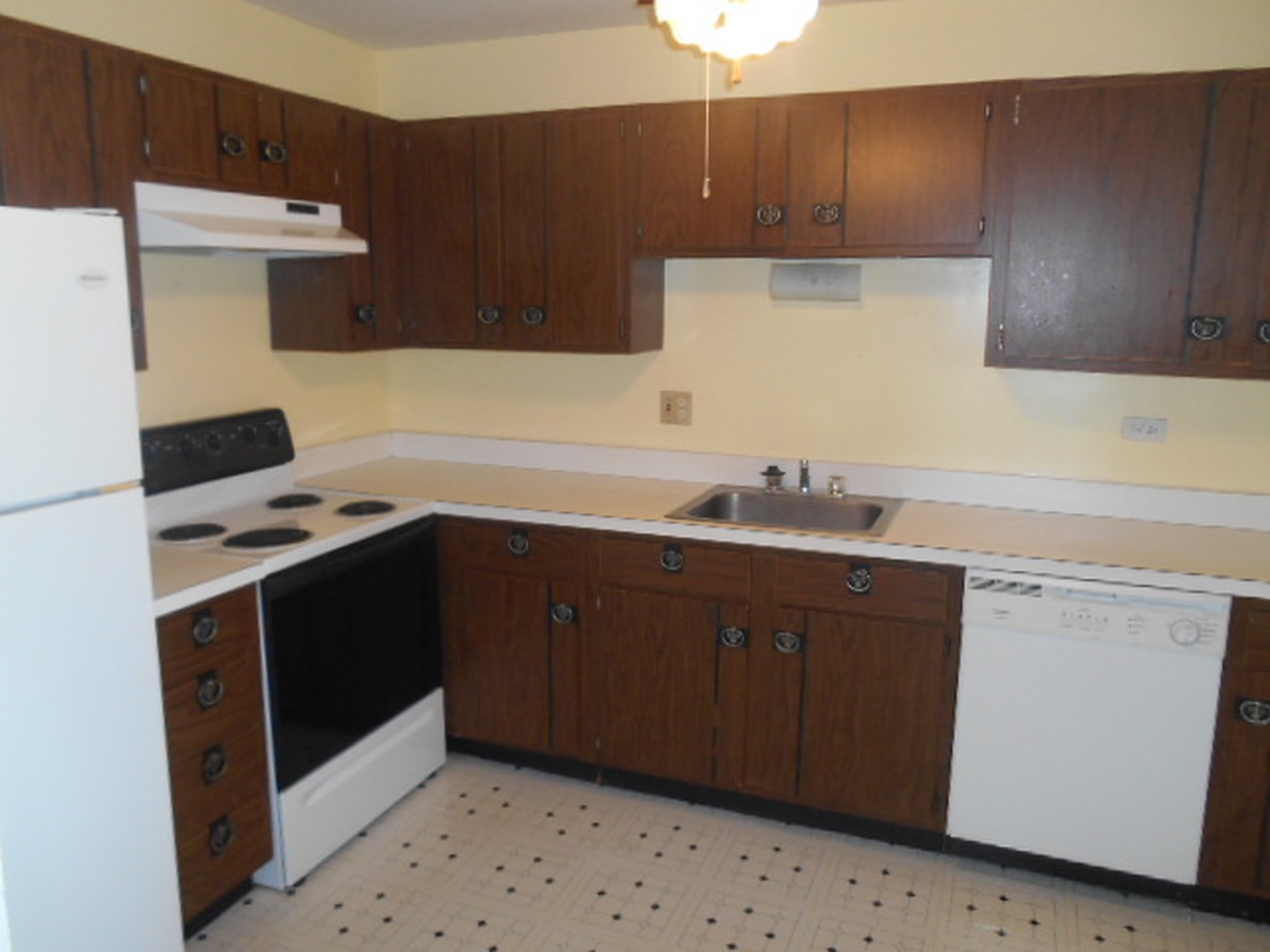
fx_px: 954
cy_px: 476
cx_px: 635
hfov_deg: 67.3
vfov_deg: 53.1
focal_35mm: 26
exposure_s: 1/25
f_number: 3.4
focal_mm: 4.7
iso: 200
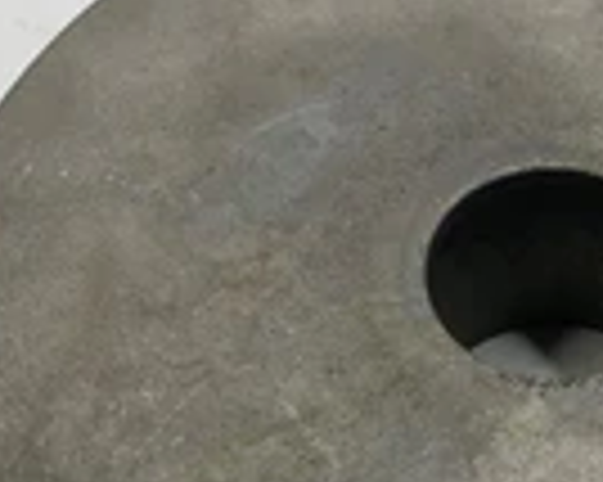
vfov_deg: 19.7
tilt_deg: -59.7
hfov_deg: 24.4
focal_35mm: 76
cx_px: 544
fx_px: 1355
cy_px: 455
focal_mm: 4.25
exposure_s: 1/121
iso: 50
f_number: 1.8
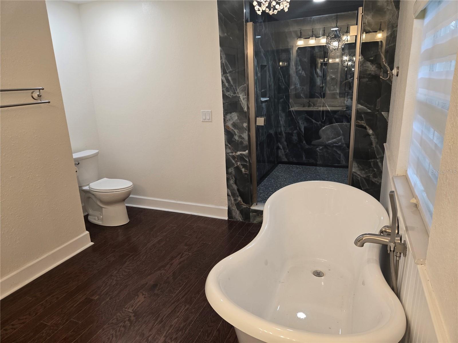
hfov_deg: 73.9
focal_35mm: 23
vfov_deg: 58.9
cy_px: 172
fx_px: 304
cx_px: 229
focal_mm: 5.4
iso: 125
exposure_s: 1/120
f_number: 1.8
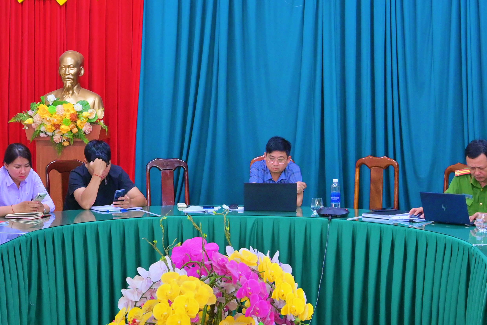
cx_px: 198
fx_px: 1096
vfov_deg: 16.8
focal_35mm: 81
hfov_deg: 25.0
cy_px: 126
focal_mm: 24
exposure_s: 1/60
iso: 1250
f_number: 4
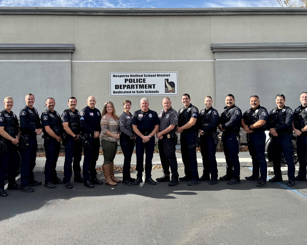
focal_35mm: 28
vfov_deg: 51.5
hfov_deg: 62.1
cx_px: 143
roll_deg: -0.2
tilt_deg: +3.4
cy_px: 124
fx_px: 254
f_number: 1.78
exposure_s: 1/2907
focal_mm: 6.76
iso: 80
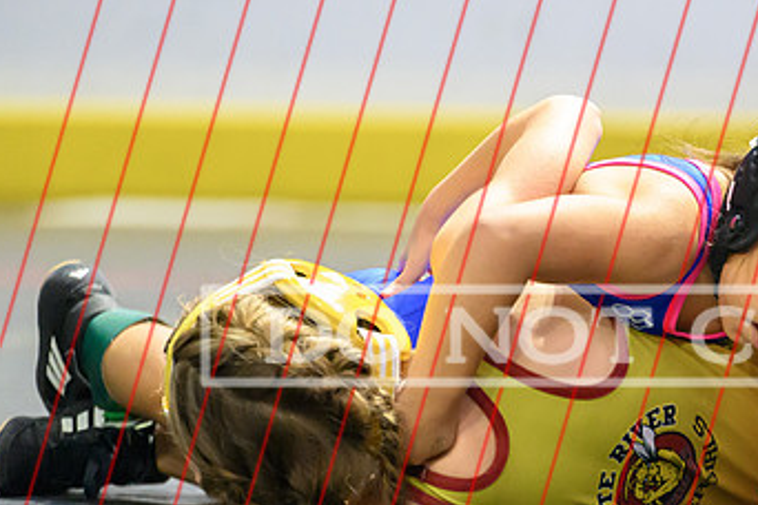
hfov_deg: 4.3
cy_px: 401
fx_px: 10190
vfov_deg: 2.8
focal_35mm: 484
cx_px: 773
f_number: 2.8
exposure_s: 1/800
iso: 8000
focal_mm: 200
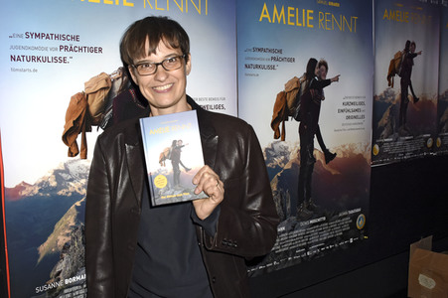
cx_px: 224
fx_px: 429
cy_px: 149
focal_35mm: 34
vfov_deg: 38.3
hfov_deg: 55.1
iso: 640
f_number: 6.3
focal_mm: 23
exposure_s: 1/160
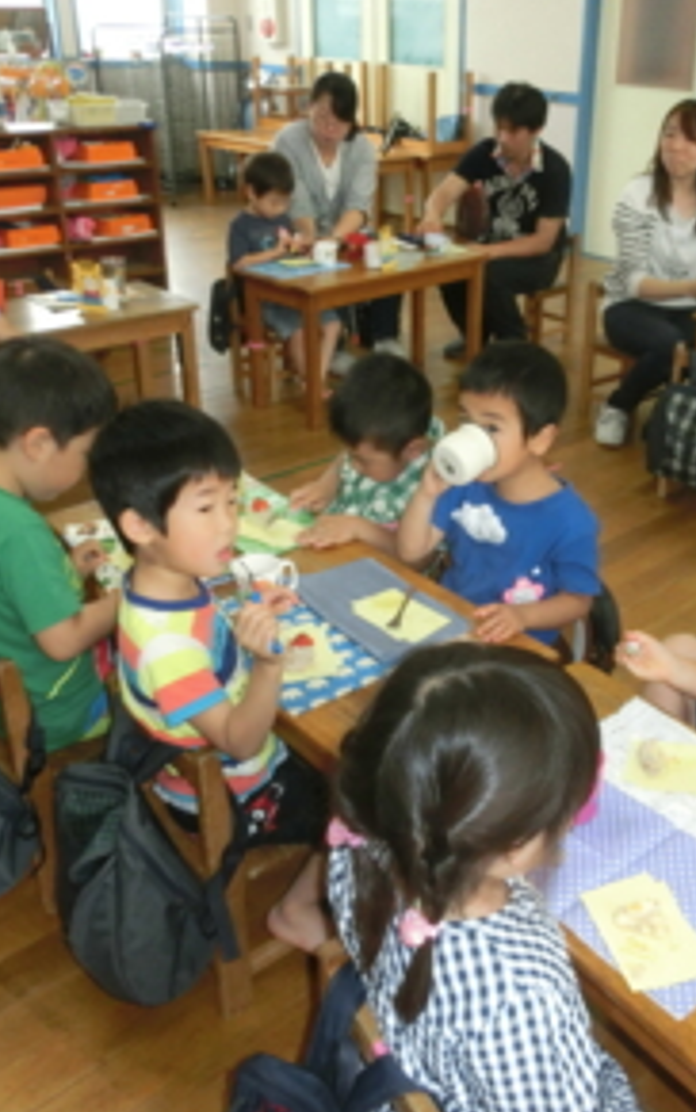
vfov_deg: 55.3
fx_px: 1062
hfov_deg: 35.8
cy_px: 558
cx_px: 489
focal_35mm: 35
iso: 400
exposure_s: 1/125
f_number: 3
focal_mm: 4.24
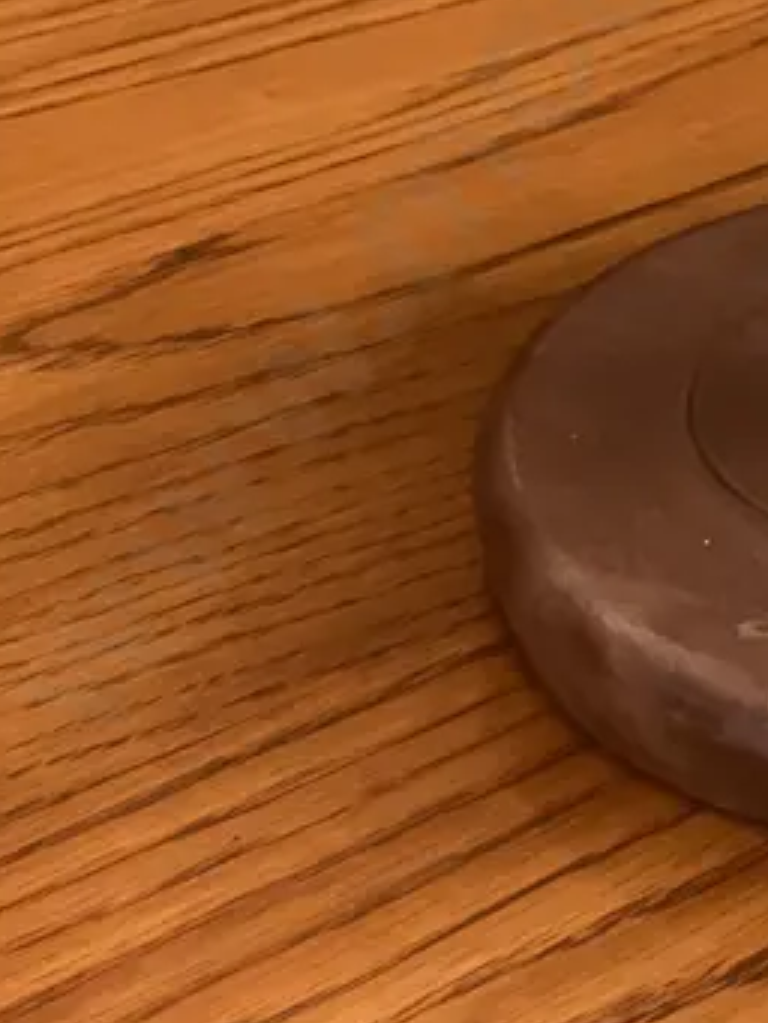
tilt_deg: -12.5
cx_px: 966
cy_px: -504
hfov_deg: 16.7
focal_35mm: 84
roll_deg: -1.9
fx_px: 2483
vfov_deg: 20.1
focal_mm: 3.99
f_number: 1.8
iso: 250
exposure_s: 1/50
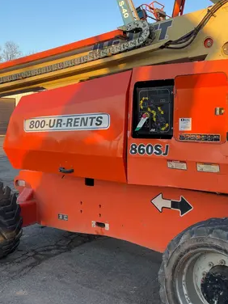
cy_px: 155
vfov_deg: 49.0
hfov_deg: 37.5
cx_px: 141
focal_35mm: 38
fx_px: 334
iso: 32
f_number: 1.6
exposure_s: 1/333
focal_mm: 4.2
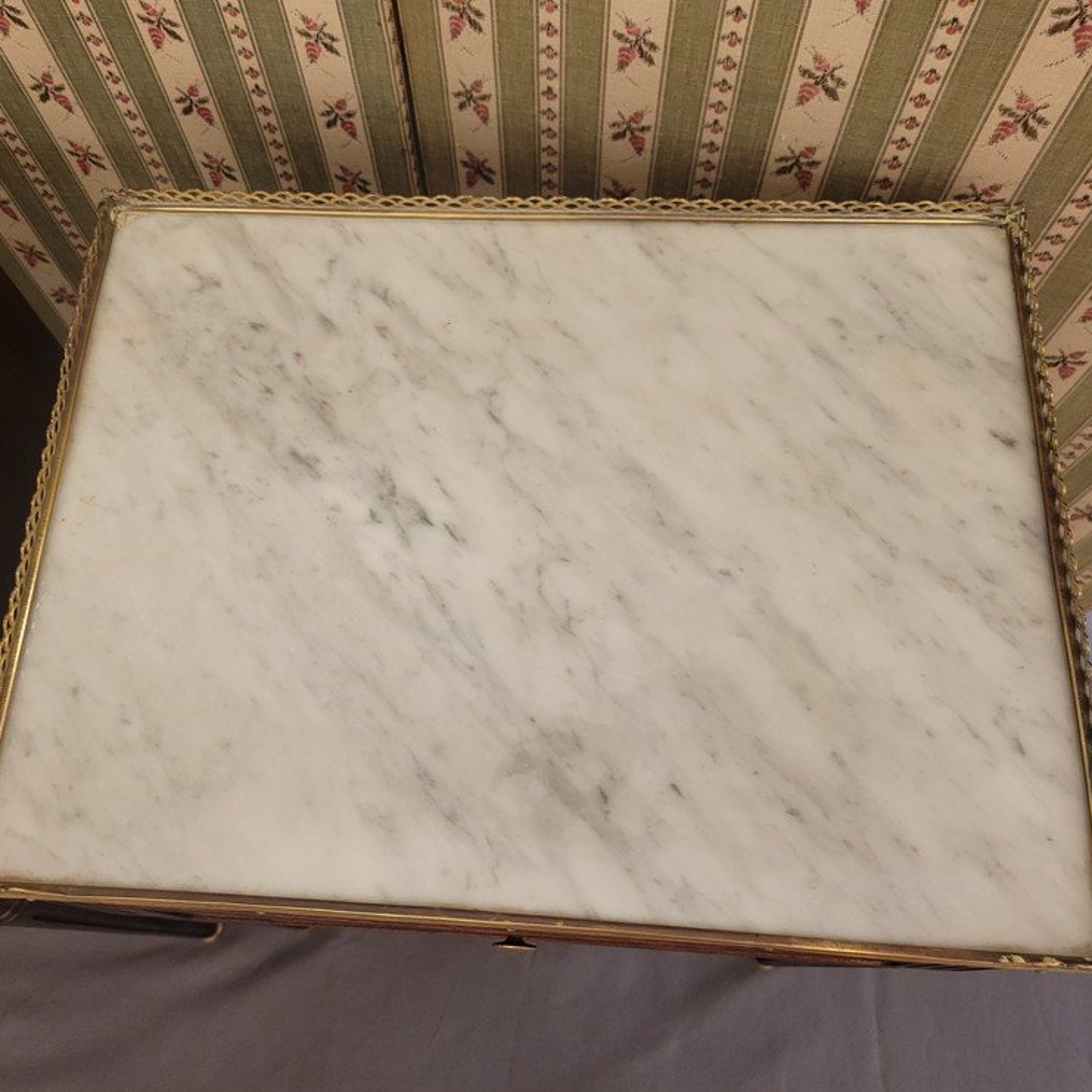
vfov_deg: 52.5
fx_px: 1106
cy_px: 551
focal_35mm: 31
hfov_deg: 52.4
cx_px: 473
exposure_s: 1/50
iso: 400
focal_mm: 5.4
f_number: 1.8
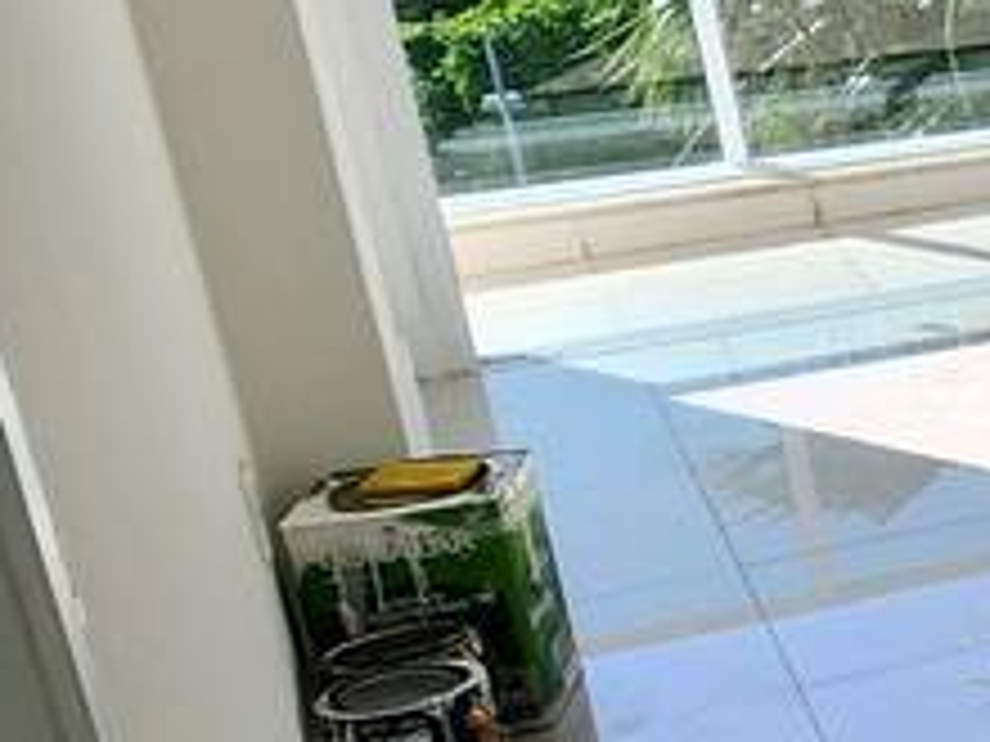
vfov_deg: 17.3
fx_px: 2431
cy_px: 256
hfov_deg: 12.6
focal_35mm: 85
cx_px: 2758
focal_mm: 2.2
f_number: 2.2
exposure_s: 1/426
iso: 50
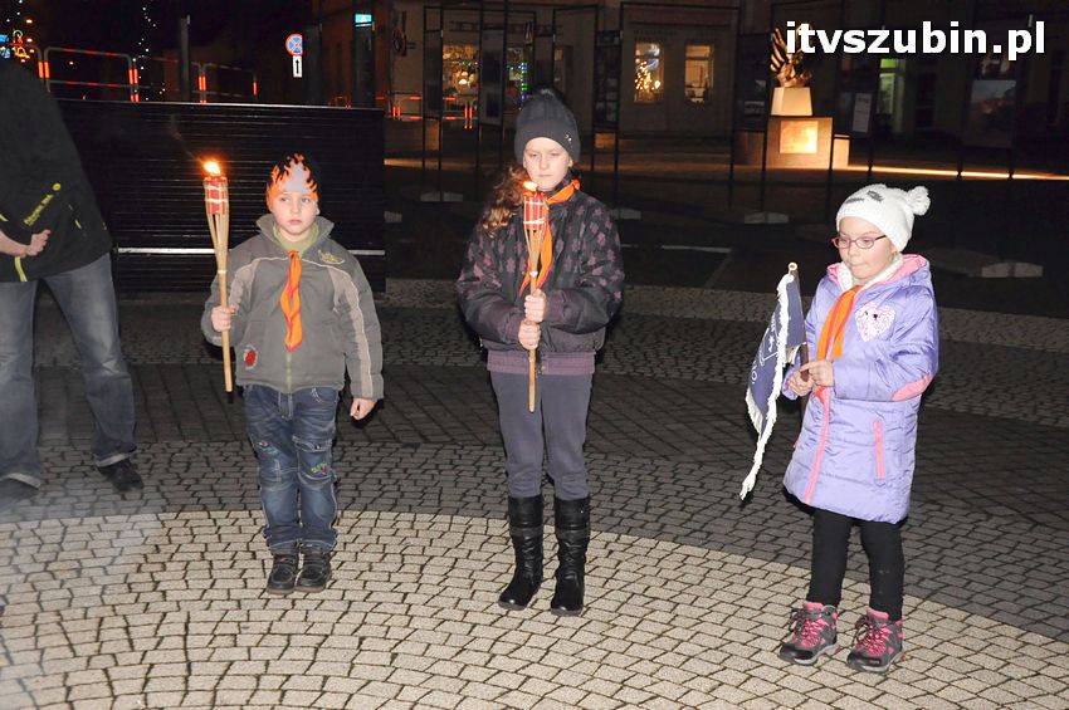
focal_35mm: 48
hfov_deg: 41.1
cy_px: 355
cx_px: 534
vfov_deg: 28.0
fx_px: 1424
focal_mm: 32
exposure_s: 1/60
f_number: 5.6
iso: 3200
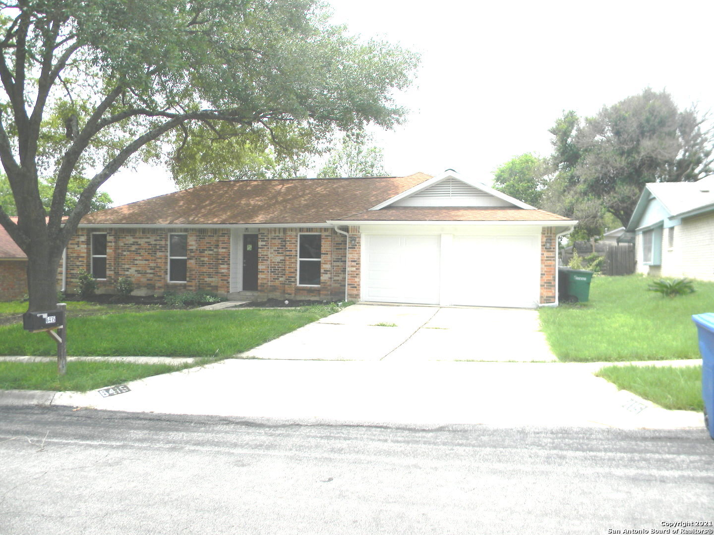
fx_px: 578
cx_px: 357
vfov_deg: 49.7
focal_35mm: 28
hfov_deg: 63.4
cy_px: 268
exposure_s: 1/219
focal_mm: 5
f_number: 7
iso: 80
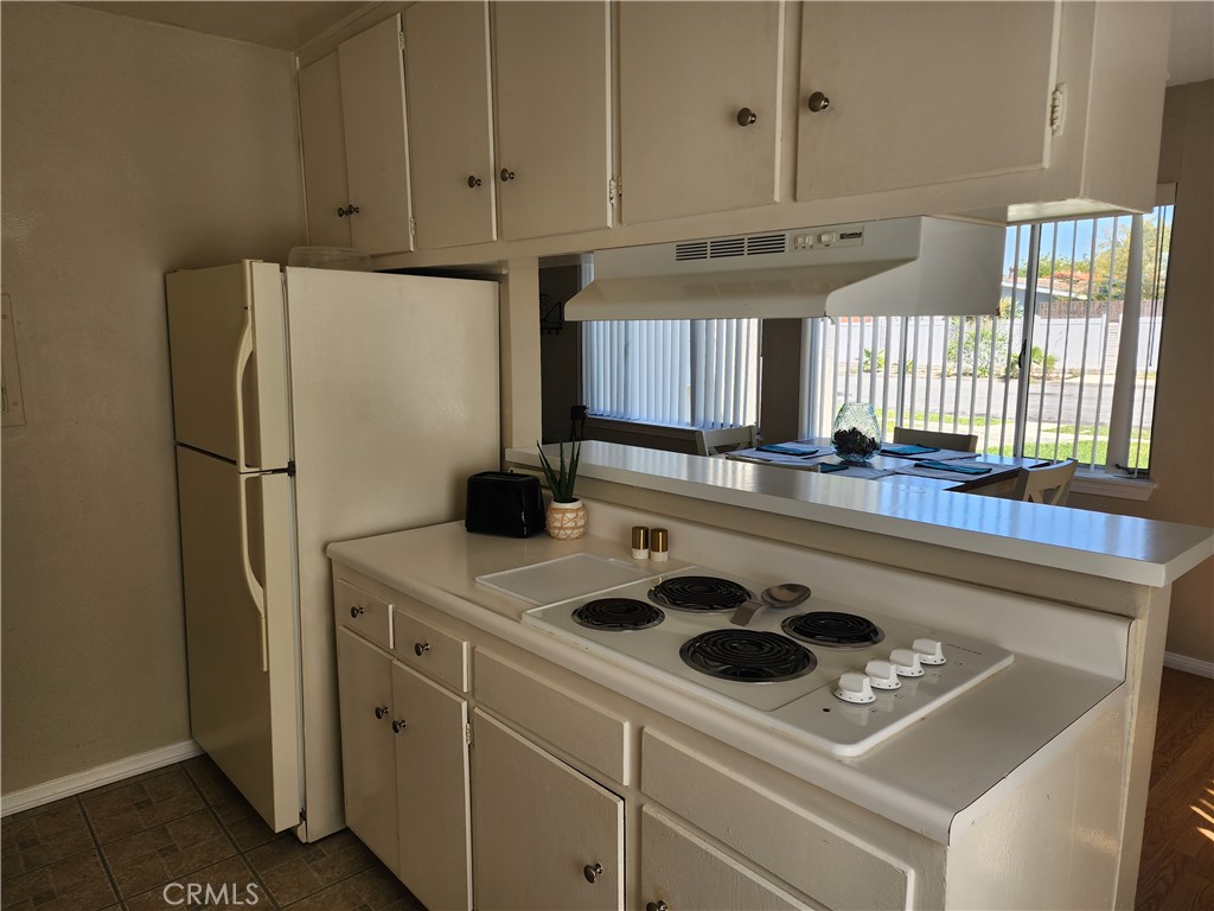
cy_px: 456
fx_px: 807
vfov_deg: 58.9
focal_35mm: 23
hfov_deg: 73.9
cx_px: 607
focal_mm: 6.4
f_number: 1.8
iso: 25
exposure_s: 1/180
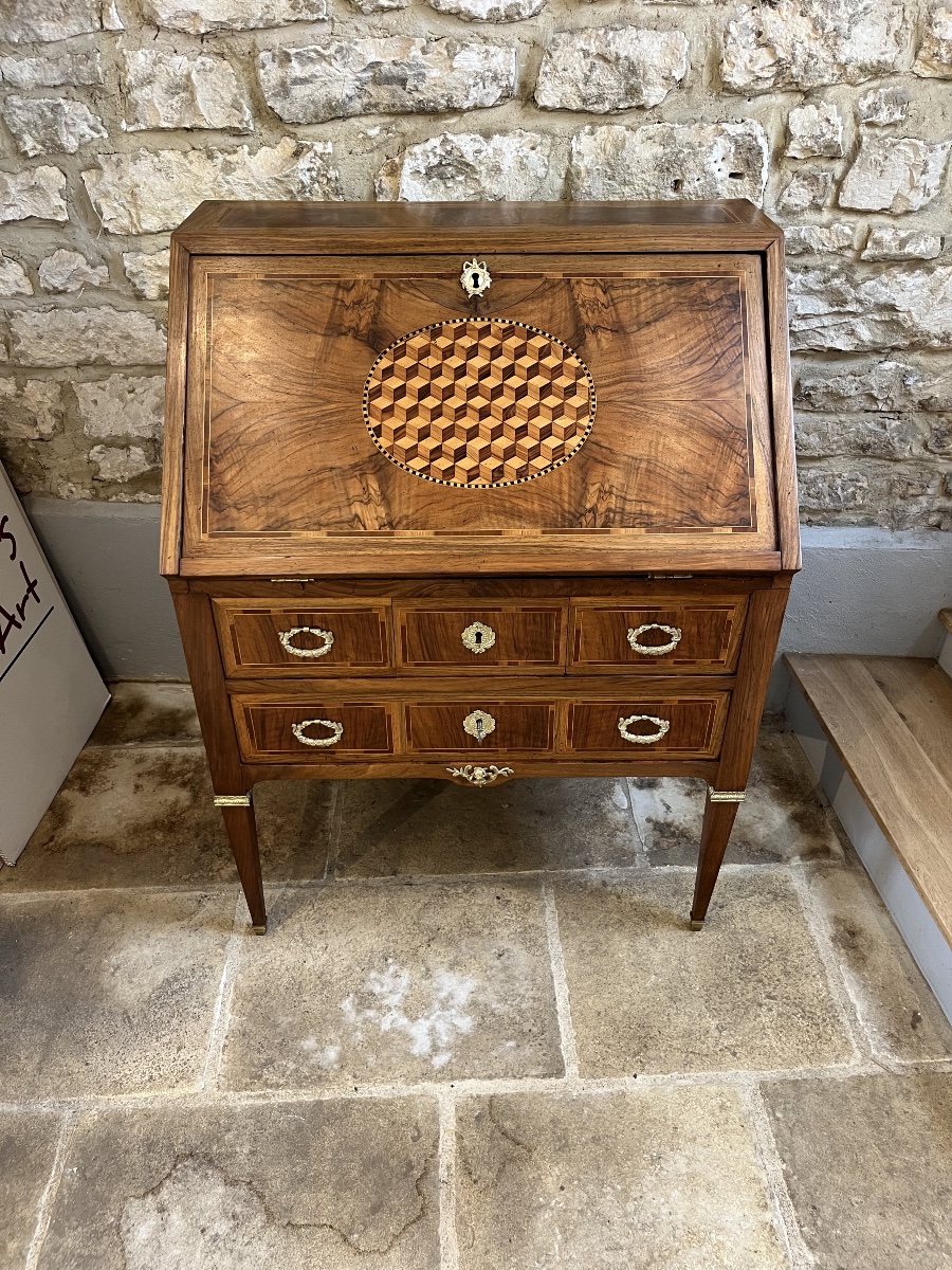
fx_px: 953
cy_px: 635
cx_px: 476
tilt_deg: -36.7
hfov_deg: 53.1
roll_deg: +1.5
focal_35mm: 26
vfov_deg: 67.3
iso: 100
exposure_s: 1/50
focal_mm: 5.1
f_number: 1.6
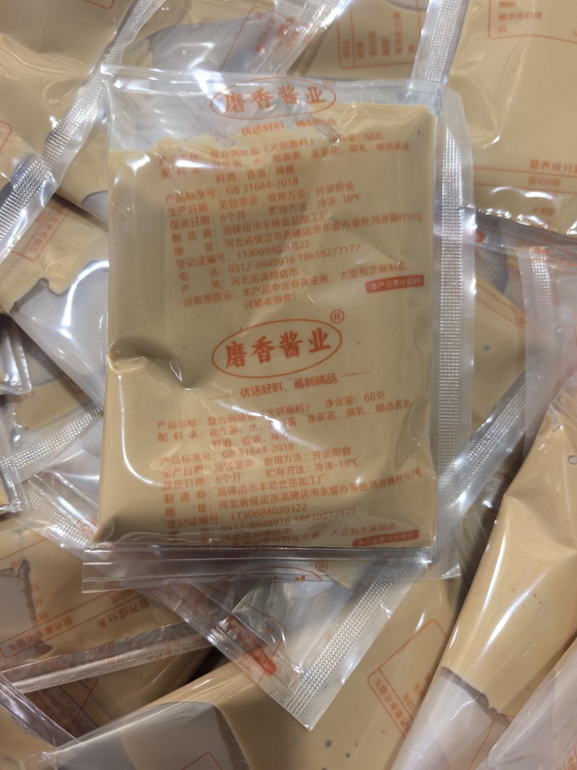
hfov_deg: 51.3
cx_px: 288
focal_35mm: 27
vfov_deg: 65.3
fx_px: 600
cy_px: 385
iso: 3200
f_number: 2
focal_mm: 6.98
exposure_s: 1/445
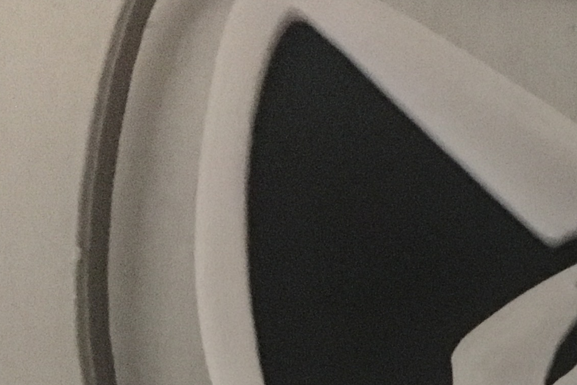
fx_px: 1715
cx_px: 732
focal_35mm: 107
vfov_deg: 12.1
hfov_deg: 17.9
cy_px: 599
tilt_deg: -76.7
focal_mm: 4.15
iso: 1000
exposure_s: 1/17
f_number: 2.2
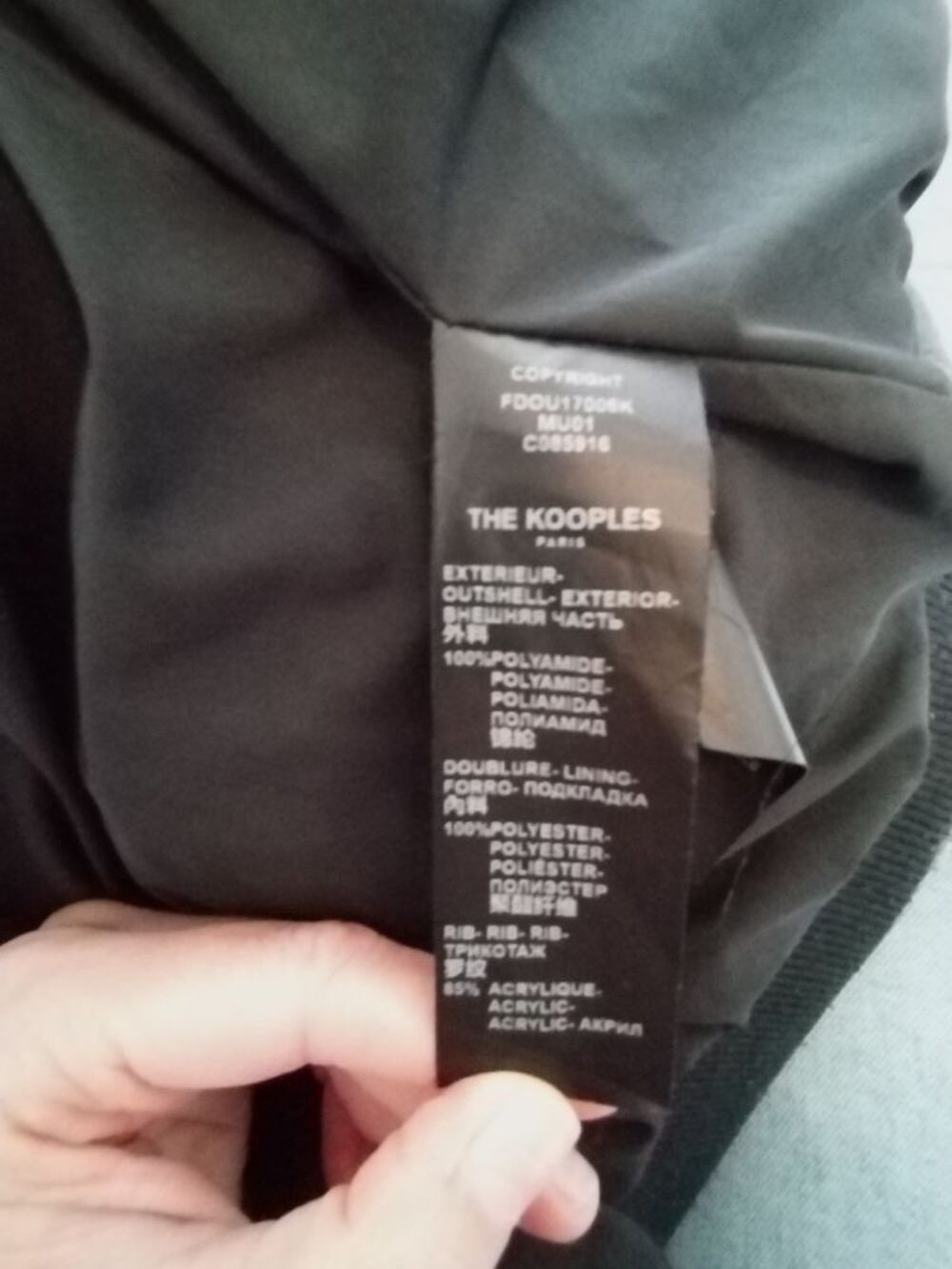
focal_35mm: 17
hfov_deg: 74.7
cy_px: 634
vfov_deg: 91.0
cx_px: 476
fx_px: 623
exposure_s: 1/20
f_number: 2.2
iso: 1694
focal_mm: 1.45
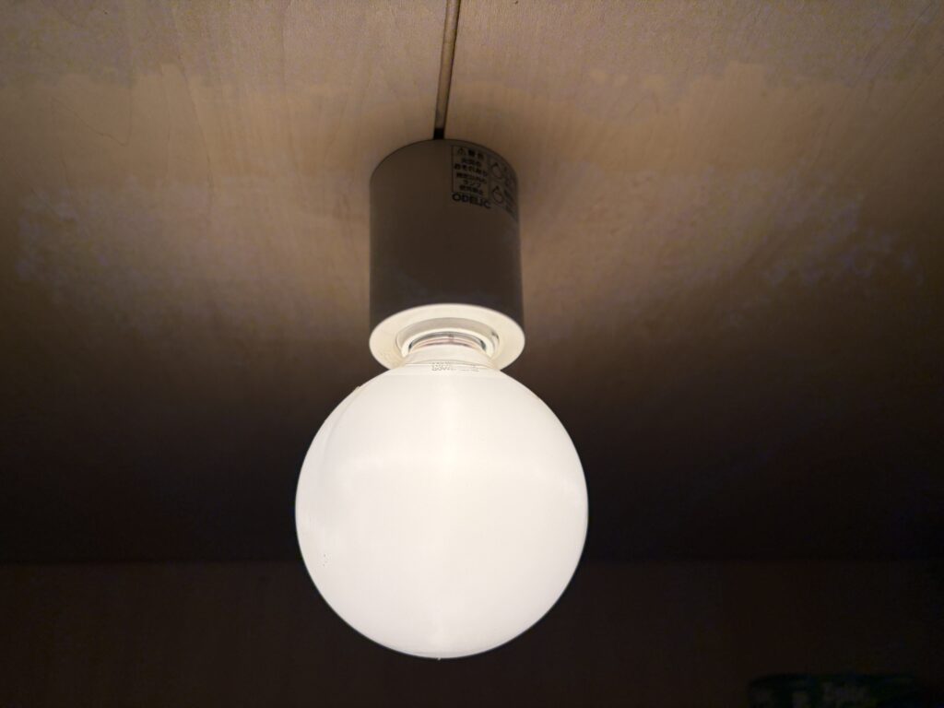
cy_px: 354
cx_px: 472
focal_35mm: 26
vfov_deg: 53.1
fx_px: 709
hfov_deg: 67.3
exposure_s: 1/1117
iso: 64
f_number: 1.6
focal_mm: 5.96
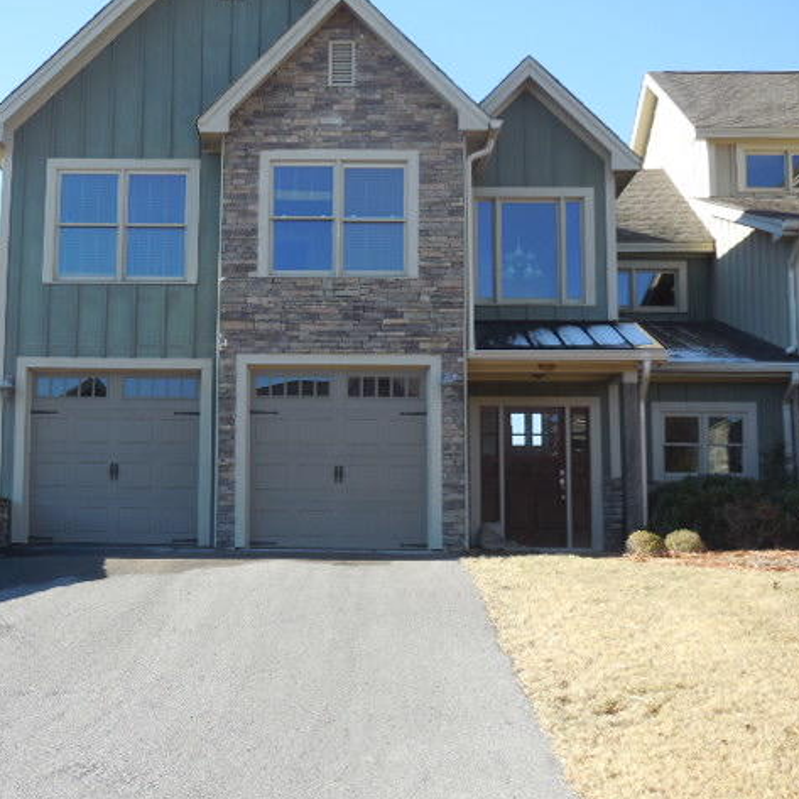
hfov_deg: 30.9
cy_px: 399
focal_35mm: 55
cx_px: 269
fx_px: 1436
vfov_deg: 31.1
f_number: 3.8
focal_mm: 8.2
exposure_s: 1/320
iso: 125
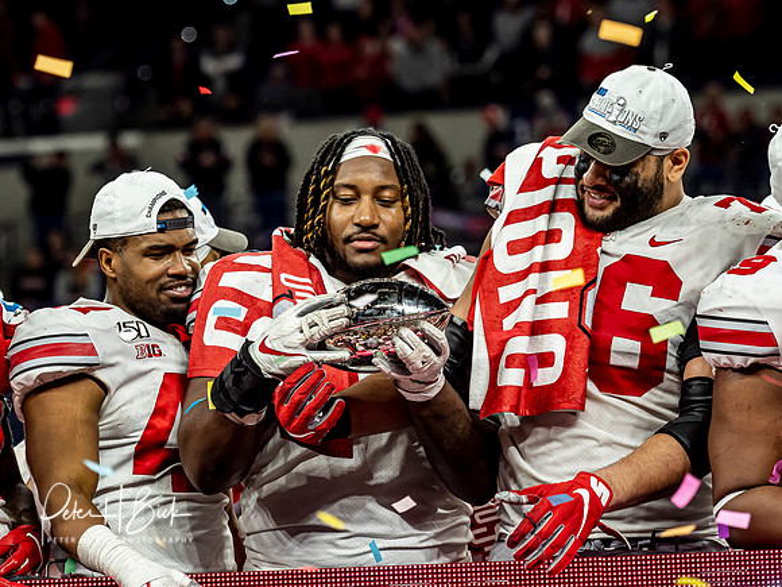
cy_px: 261
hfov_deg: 6.4
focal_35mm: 308
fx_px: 6966
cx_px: 320
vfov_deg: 4.8
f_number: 3.5
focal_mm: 125
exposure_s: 1/320
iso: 640
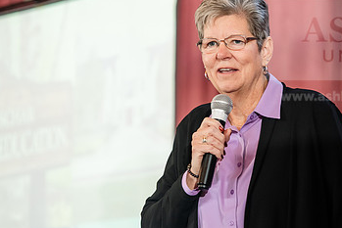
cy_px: 117
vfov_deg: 5.0
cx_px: 236
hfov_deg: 7.5
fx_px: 2604
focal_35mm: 274
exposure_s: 1/200
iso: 1250
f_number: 3.2
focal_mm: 165
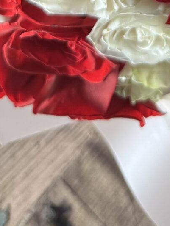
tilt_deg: -55.1
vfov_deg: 13.3
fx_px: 752
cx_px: 230
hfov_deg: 12.4
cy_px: -294
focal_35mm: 115
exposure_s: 1/121
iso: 125
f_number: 1.78
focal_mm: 6.76
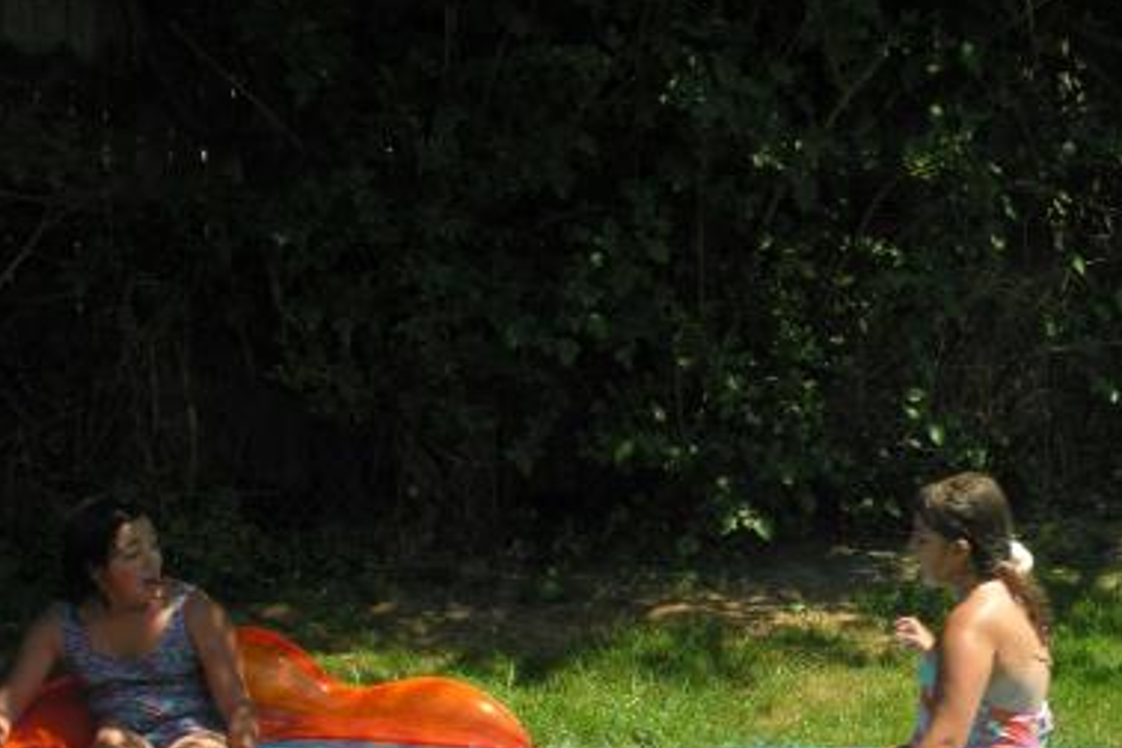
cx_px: 896
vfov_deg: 16.7
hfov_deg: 24.7
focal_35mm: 81
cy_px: 603
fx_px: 2524
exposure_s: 1/142
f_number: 6
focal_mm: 11.8
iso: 50
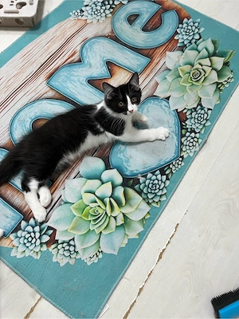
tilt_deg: -65.2
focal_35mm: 26
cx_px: 120
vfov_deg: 67.3
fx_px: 239
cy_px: 160
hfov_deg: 53.1
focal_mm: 5.7
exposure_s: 1/50
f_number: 1.5
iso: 100
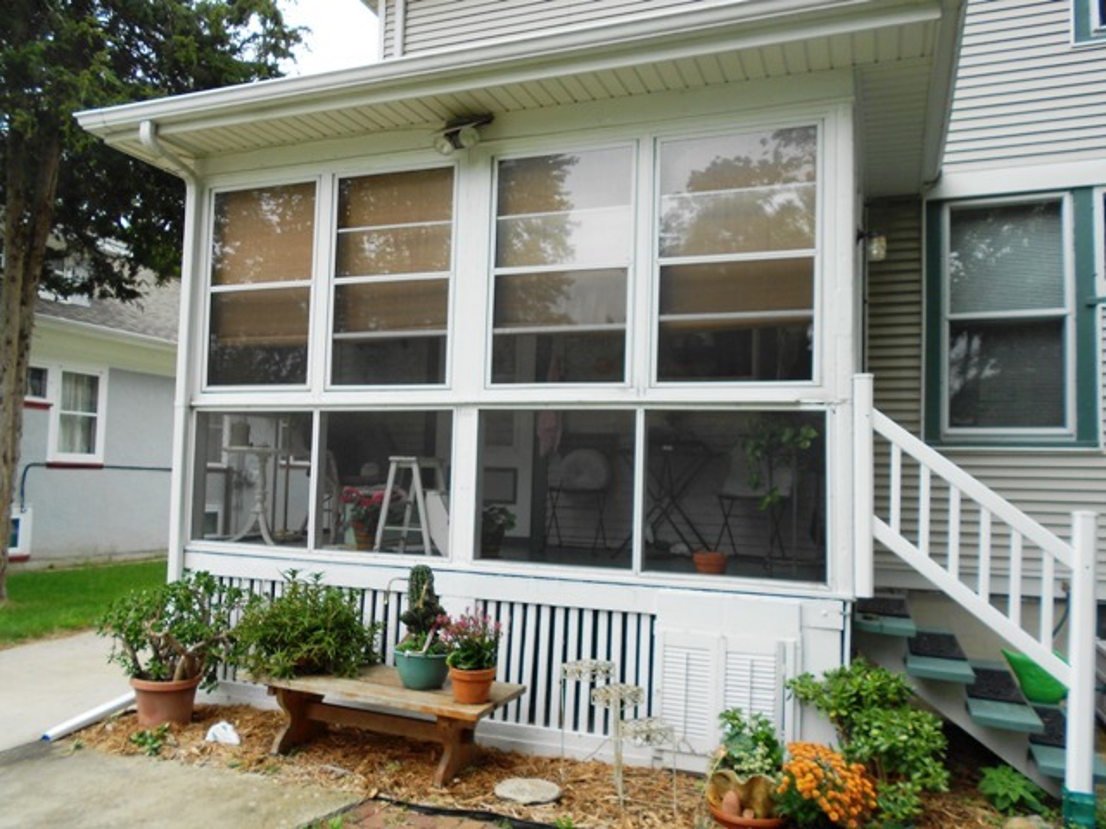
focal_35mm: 26
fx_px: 831
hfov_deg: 67.3
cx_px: 553
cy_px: 414
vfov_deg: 53.1
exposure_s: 1/80
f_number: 3.2
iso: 80
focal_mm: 4.6
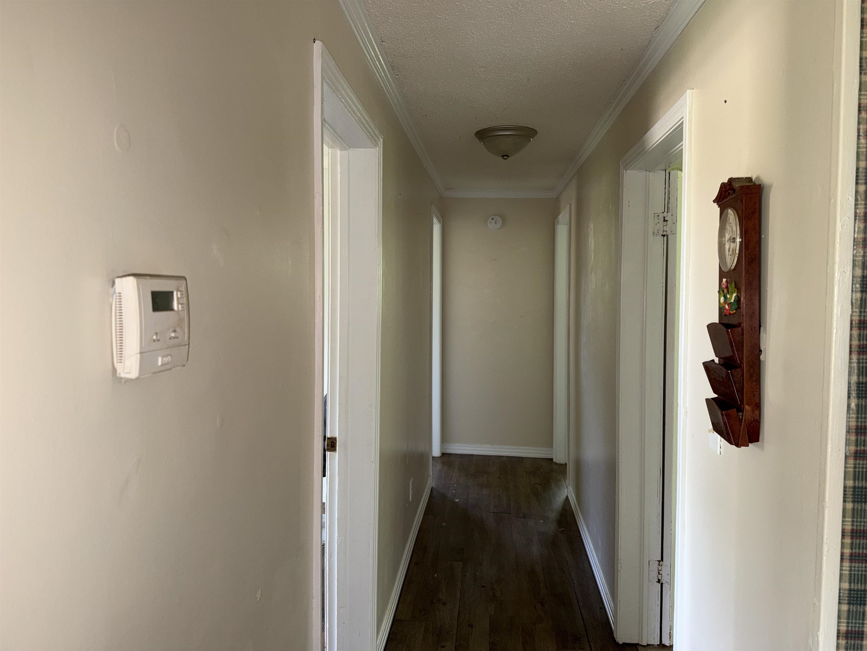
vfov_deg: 56.8
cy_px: 326
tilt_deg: -3.5
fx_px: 601
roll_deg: -0.1
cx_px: 434
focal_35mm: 24
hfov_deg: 71.6
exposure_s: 1/36
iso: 80
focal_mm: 6.76
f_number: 1.78
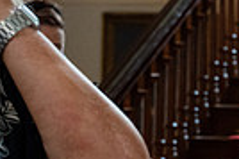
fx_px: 1121
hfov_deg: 11.7
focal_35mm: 169
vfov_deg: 8.1
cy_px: 160
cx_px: 355
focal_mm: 39
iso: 5000
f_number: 3.5
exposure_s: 1/200
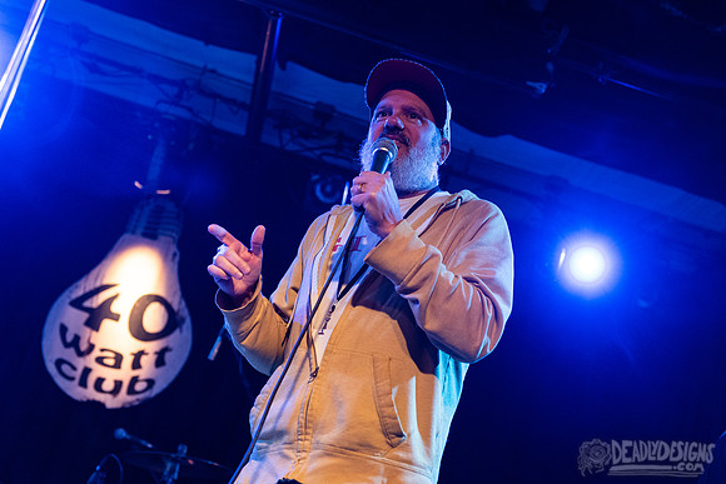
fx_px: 977
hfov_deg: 40.8
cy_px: 223
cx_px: 389
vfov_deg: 27.8
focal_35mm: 48
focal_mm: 42
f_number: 3.2
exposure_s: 1/160
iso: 2000
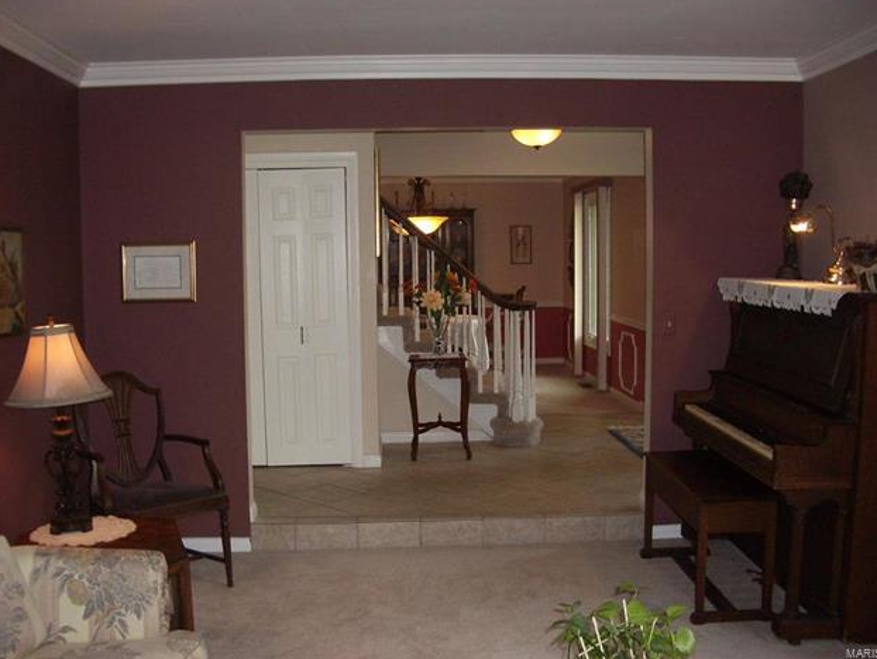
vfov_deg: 39.7
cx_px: 437
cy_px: 325
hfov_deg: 51.3
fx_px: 912
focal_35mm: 36
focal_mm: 5.8
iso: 200
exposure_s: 1/60
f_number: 2.6
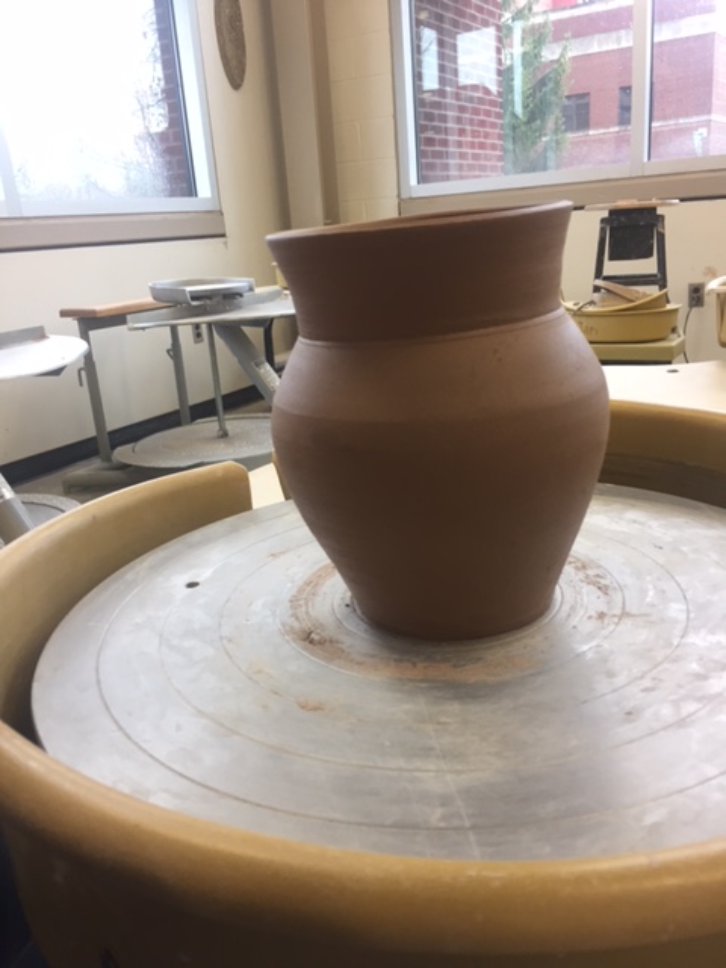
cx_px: 363
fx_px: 811
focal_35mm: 29
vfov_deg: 61.7
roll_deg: +3.8
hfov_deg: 48.2
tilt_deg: -14.5
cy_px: 484
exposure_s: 1/30
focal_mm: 4.15
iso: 40
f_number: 2.2
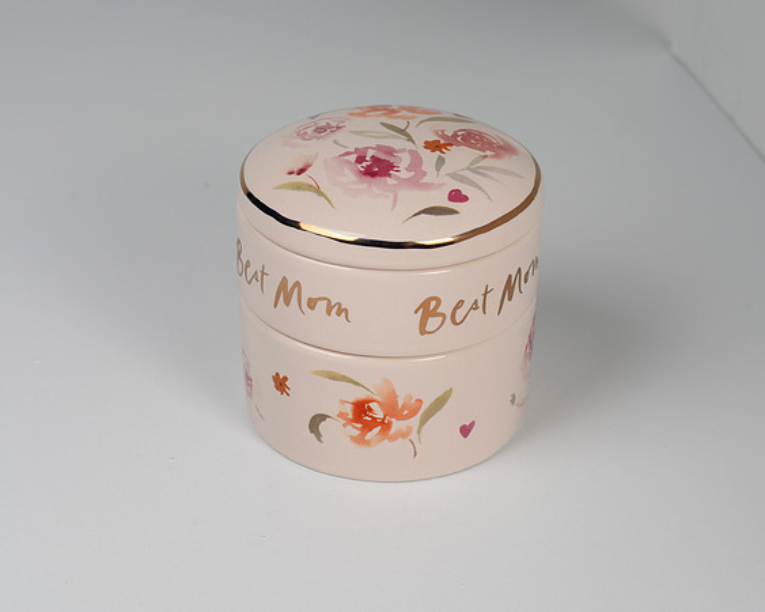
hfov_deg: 27.1
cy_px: 305
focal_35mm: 70
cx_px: 374
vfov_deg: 21.8
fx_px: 1585
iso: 200
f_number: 9
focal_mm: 50
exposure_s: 1/250
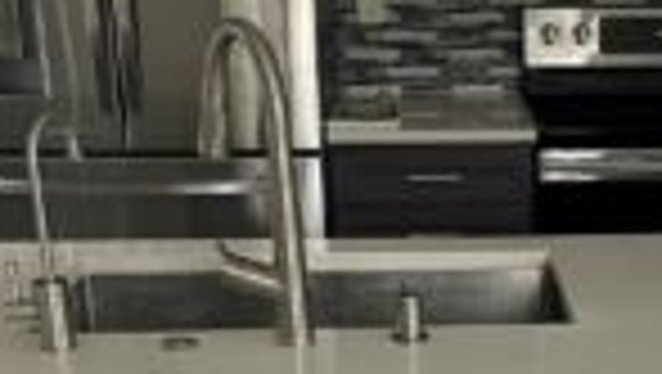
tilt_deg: -16.0
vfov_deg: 15.4
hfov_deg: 26.9
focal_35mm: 77
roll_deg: -0.3
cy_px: 374
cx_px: 545
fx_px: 1353
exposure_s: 1/80
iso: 125
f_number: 1.6
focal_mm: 4.2
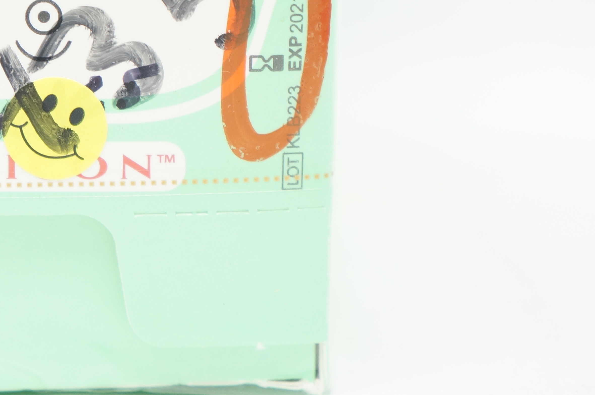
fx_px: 2312
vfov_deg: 9.7
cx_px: 11
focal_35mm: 140
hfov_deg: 14.4
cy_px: 56
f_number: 5.6
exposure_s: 1/100
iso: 800
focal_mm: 45
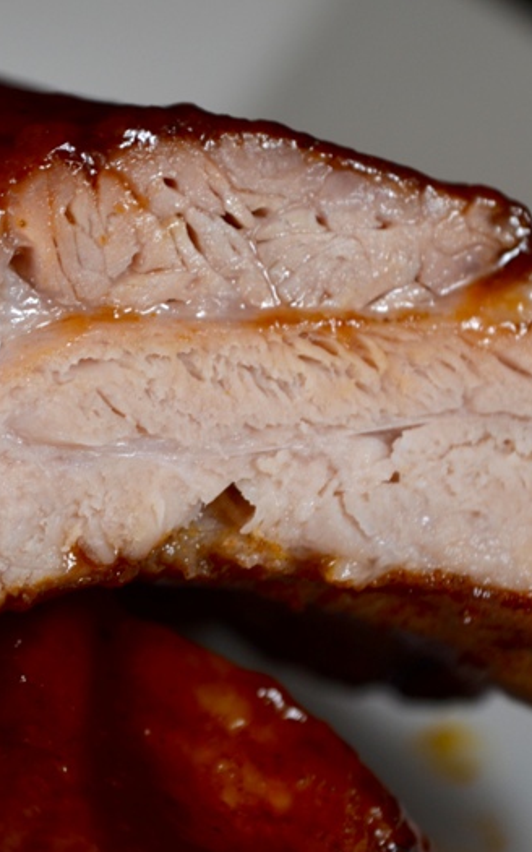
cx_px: -29
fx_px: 2965
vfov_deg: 16.3
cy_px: 428
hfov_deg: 10.2
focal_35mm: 128
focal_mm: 55
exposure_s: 1/60
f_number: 8
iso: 320
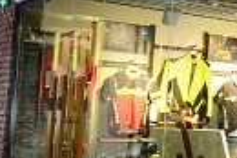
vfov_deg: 14.9
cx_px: 485
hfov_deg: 16.4
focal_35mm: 92
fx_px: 606
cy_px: 90
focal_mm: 15
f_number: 2.8
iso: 400
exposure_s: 1/40
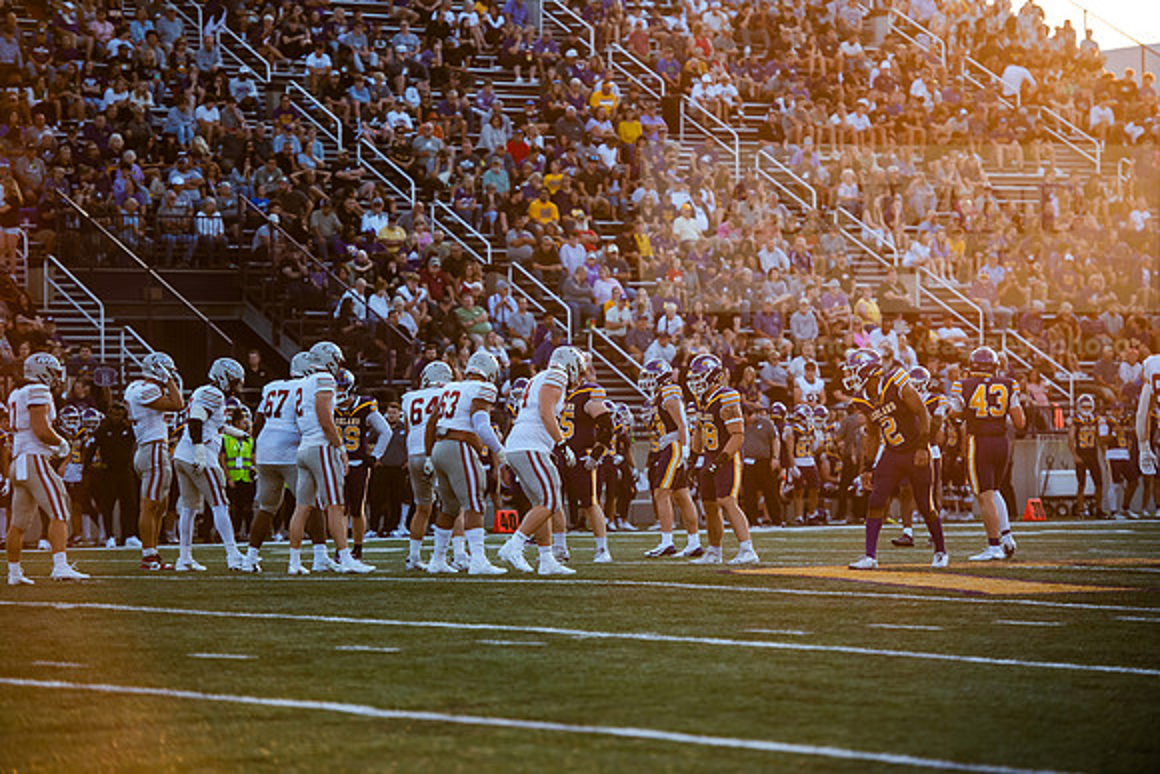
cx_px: 580
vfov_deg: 9.2
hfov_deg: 13.7
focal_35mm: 150
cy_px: 387
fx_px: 4834
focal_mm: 150
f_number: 3.2
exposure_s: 1/1250
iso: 800
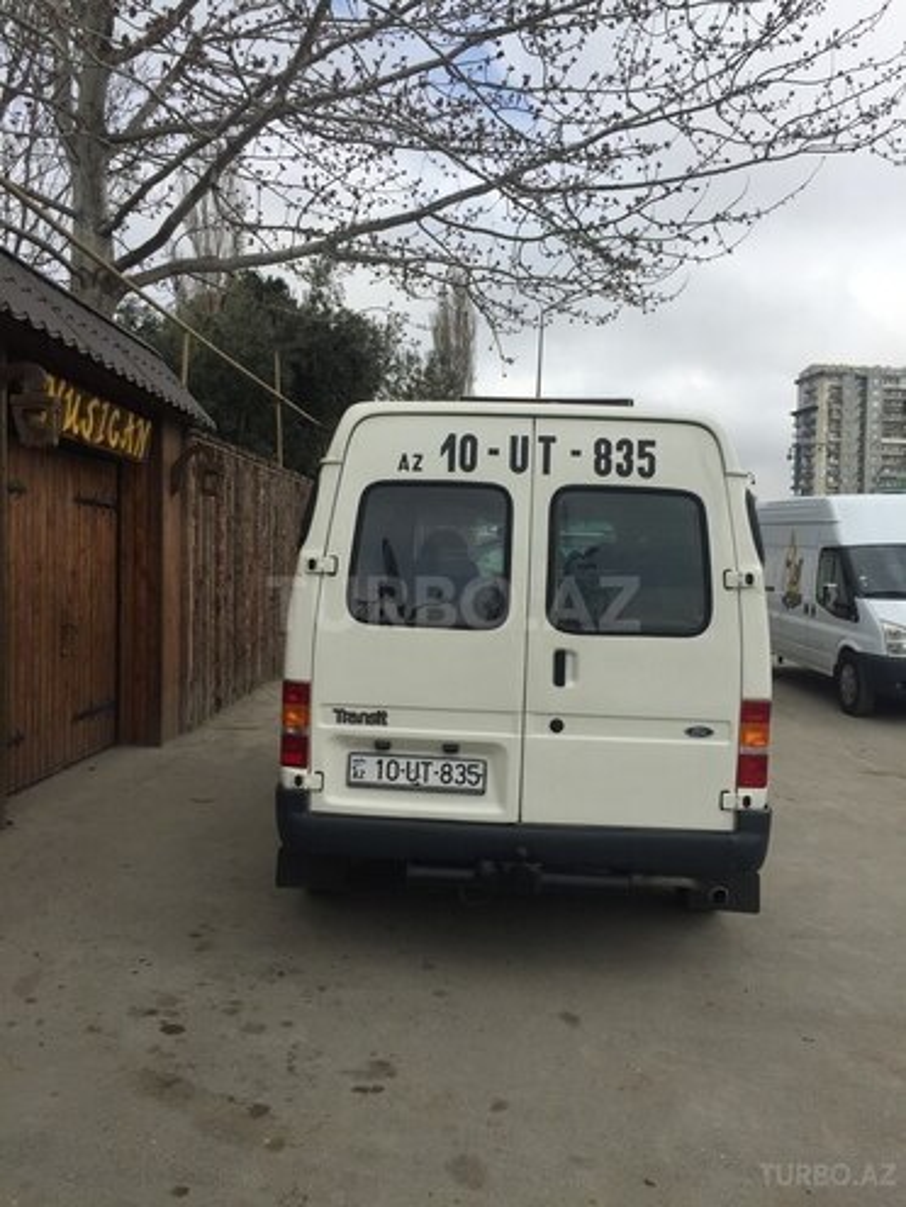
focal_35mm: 29
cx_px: 453
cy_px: 604
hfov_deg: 48.2
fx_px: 1012
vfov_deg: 61.7
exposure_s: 1/2475
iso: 32
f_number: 2.2
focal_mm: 4.15
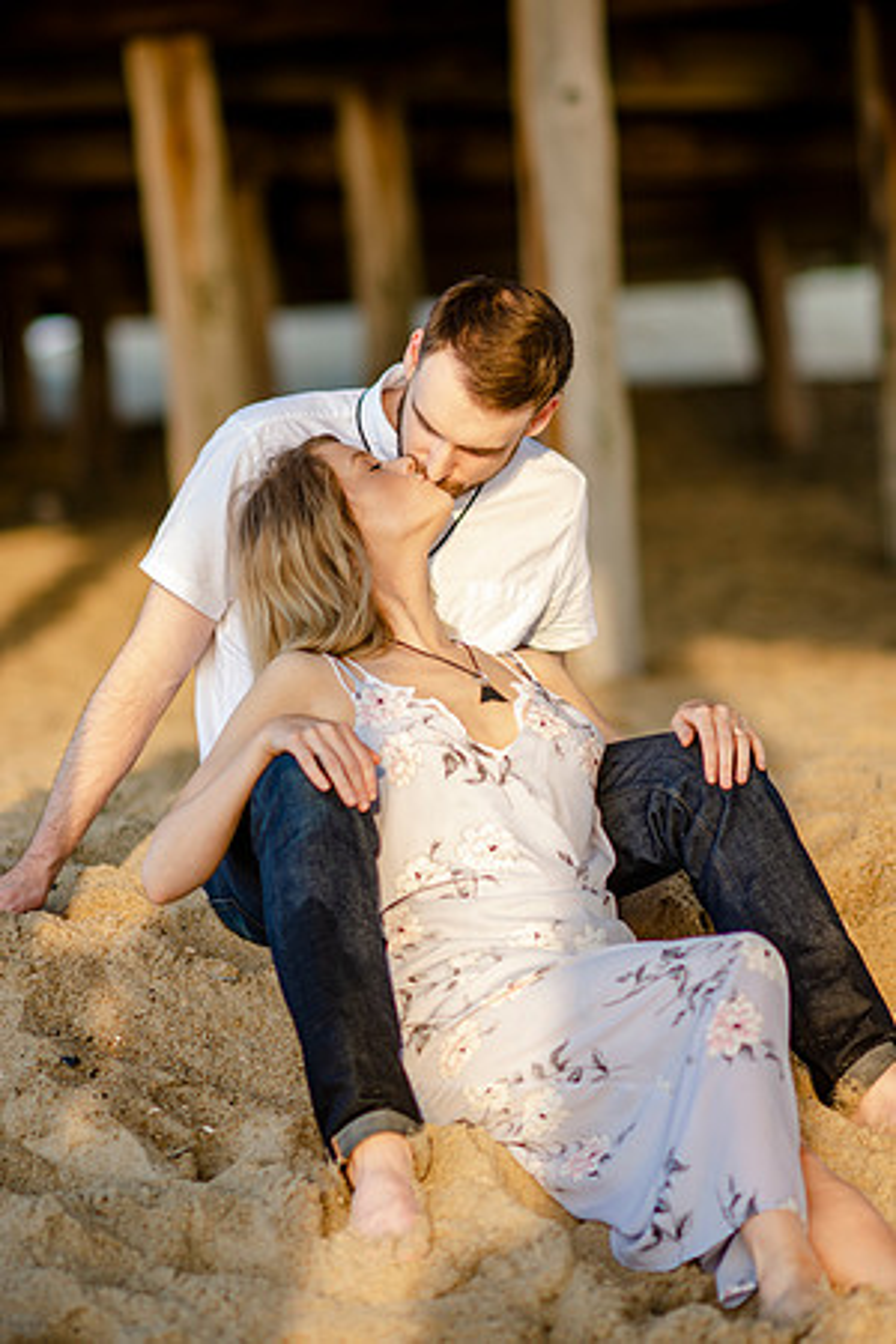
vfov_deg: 16.1
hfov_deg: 10.8
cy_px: 672
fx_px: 4760
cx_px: 448
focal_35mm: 128
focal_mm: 85
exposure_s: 1/500
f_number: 1.8
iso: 125
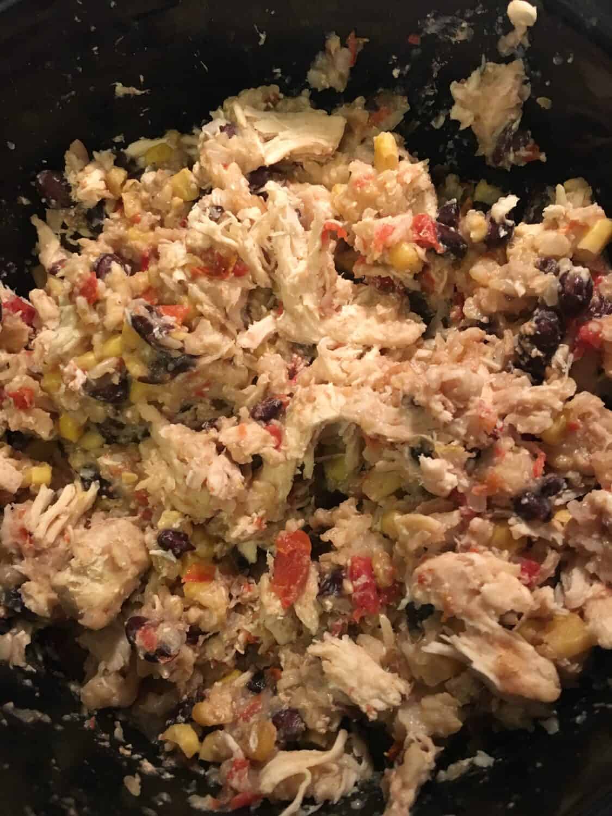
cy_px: 408
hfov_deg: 48.2
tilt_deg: -73.7
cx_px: 306
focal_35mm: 29
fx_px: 684
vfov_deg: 61.7
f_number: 2.2
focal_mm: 4.15
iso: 200
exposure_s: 1/30
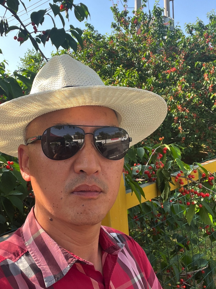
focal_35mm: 37
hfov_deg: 38.5
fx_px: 308
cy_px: 141
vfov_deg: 50.1
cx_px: 89
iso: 32
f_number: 2.2
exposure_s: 1/159
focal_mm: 2.71
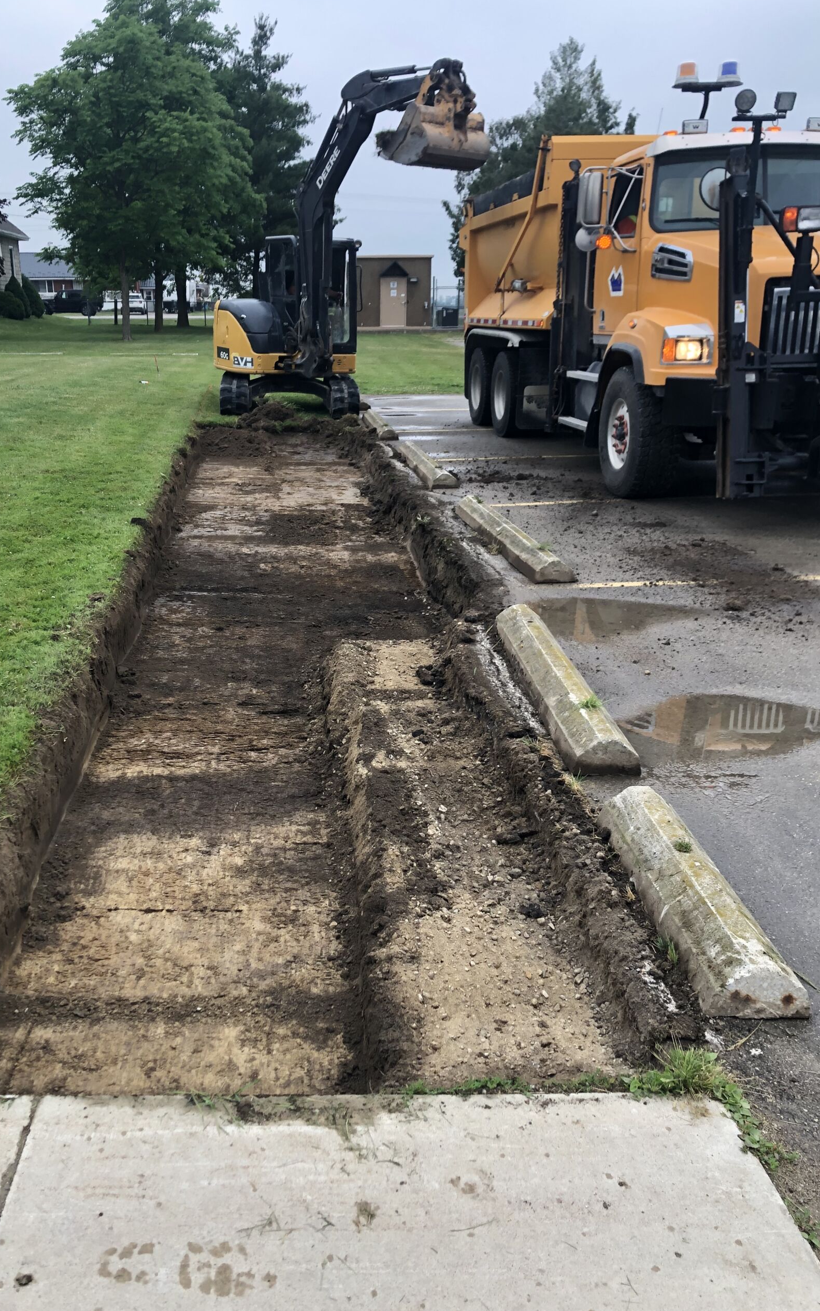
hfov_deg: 41.7
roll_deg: +1.3
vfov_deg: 62.9
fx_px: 1073
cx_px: 332
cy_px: 655
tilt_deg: -17.0
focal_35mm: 30
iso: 25
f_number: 1.8
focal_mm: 3.99
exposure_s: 1/120
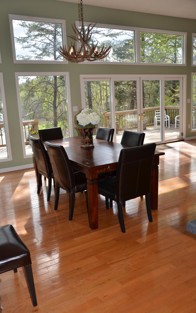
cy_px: 158
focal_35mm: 33
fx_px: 278
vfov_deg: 58.9
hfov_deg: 38.8
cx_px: 92
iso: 100
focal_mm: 21
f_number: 4
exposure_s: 1/250
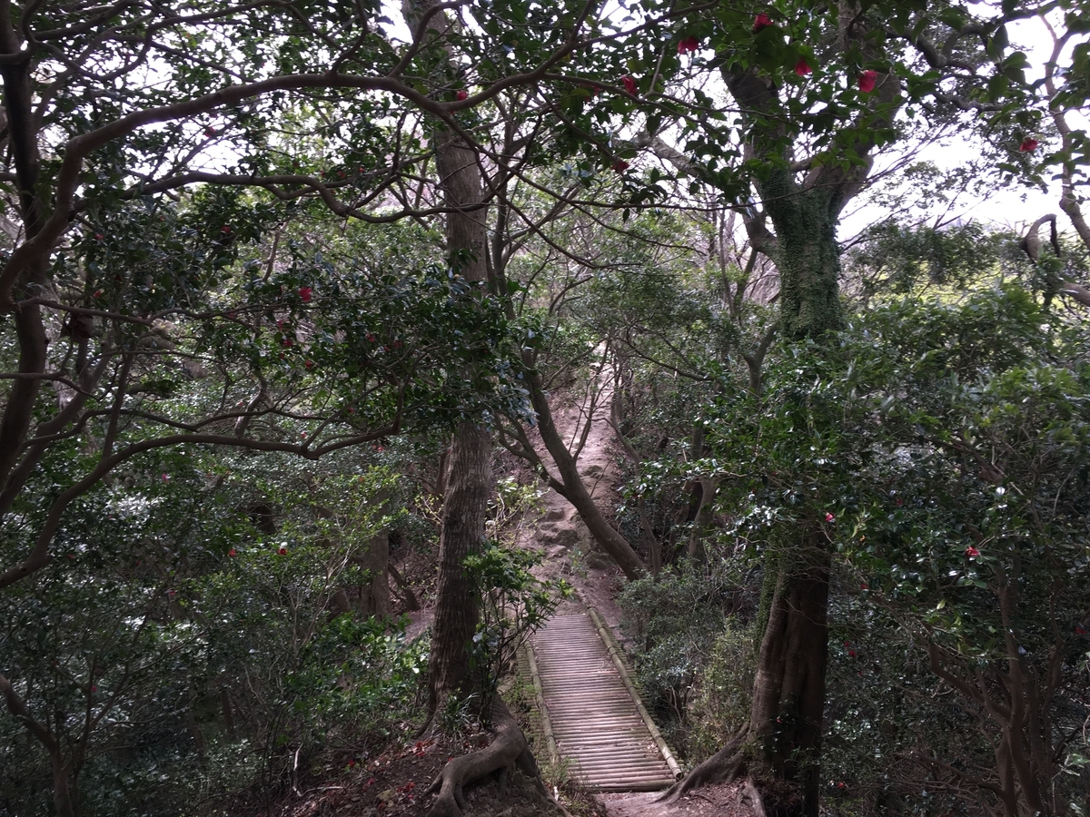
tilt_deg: -9.2
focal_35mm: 29
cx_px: 545
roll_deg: +1.5
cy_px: 408
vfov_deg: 48.2
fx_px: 913
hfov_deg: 61.7
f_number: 2.2
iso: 32
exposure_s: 1/120
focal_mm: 4.15
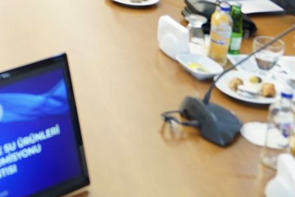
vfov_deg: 14.0
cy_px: -45
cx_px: -125
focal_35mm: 95
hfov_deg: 19.2
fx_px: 779
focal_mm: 28
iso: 800
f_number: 3.2
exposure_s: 1/100
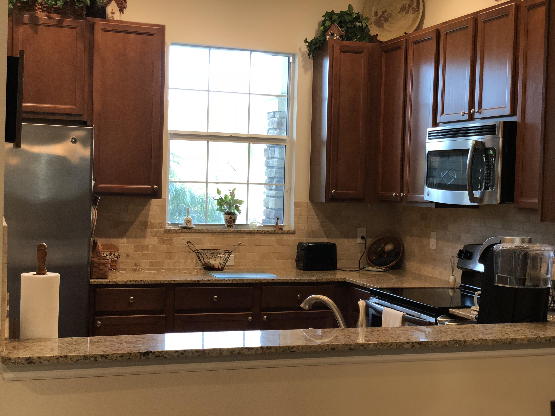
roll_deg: -1.8
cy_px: 210
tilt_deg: -1.3
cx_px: 277
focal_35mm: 53
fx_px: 850
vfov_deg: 27.5
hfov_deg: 36.2
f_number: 2.4
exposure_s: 1/30
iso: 100
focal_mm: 6
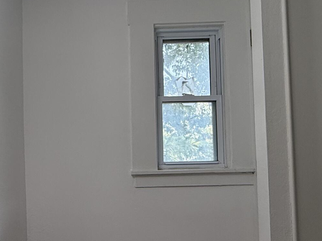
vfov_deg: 33.9
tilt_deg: +3.3
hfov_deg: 44.0
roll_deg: +1.1
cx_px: 100
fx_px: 391
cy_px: 167
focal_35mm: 42
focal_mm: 2.22
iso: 80
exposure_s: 1/120
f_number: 2.2
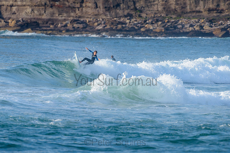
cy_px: 60
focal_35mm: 613
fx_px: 3918
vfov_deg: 2.2
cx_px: 90
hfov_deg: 3.4
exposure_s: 1/2000
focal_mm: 500
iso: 450
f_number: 5.6
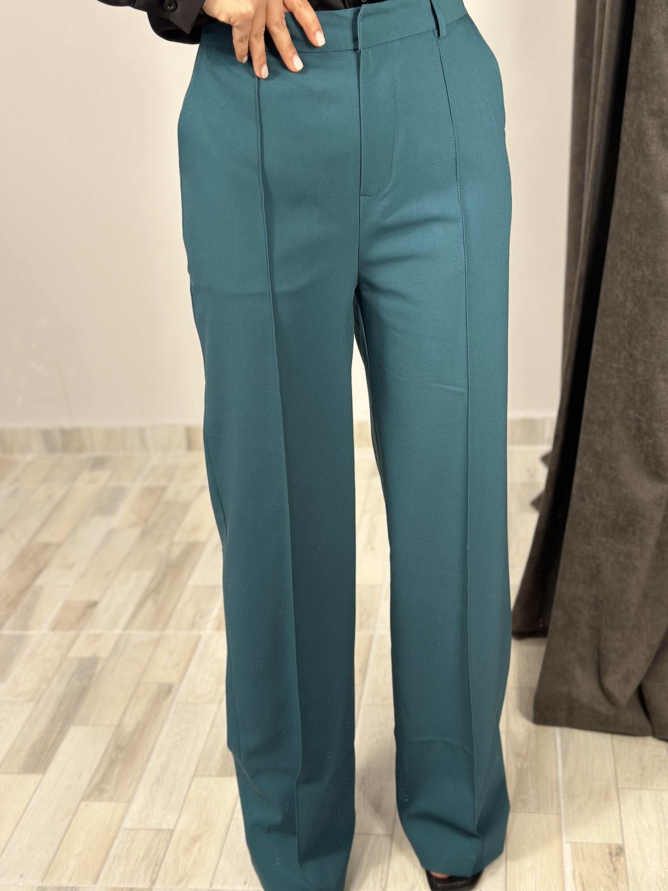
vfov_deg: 39.7
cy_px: 446
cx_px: 334
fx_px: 1235
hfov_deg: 30.3
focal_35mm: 48
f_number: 1.78
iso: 100
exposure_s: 1/50
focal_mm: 6.86
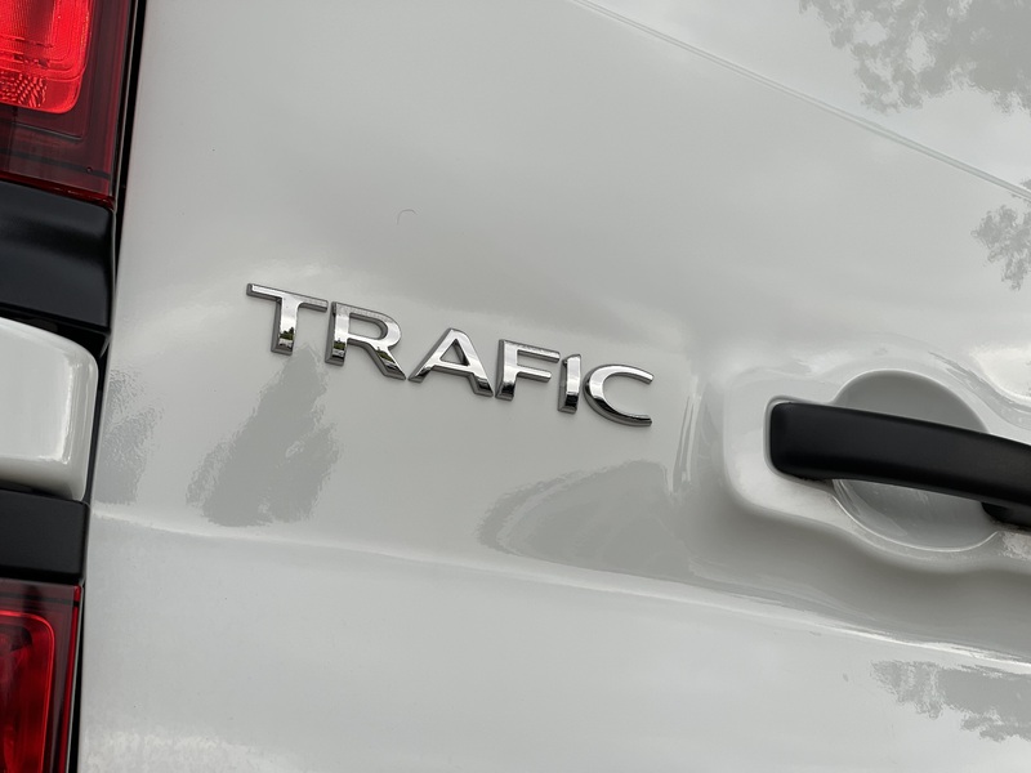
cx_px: 516
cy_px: 386
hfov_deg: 30.3
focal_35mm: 64
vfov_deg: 22.9
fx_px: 1906
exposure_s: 1/121
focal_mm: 7.5
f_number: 2.2
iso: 25
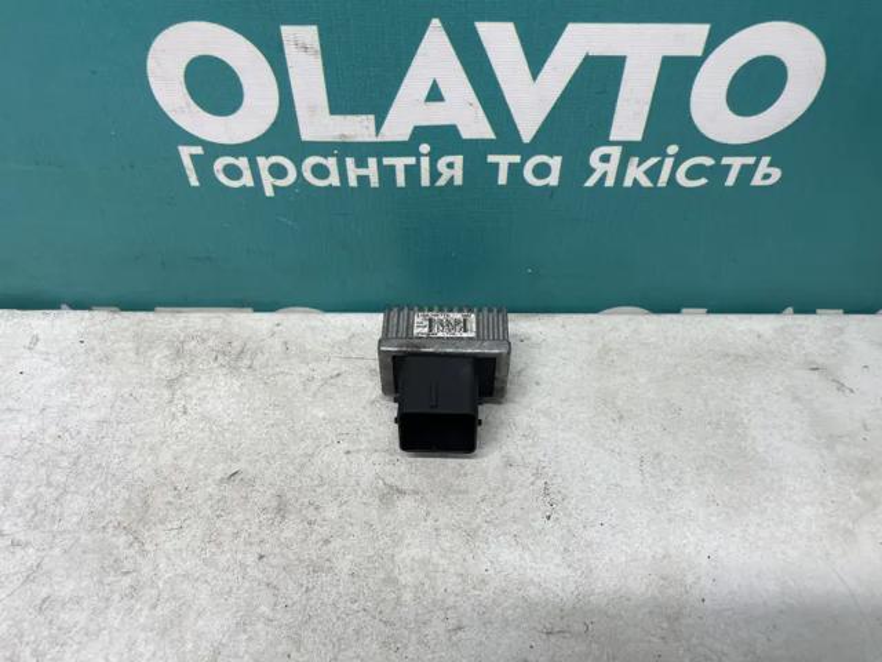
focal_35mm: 26
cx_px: 441
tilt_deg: -49.7
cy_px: 331
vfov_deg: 53.1
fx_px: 662
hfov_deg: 67.3
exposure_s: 1/100
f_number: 1.6
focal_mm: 4.2
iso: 80
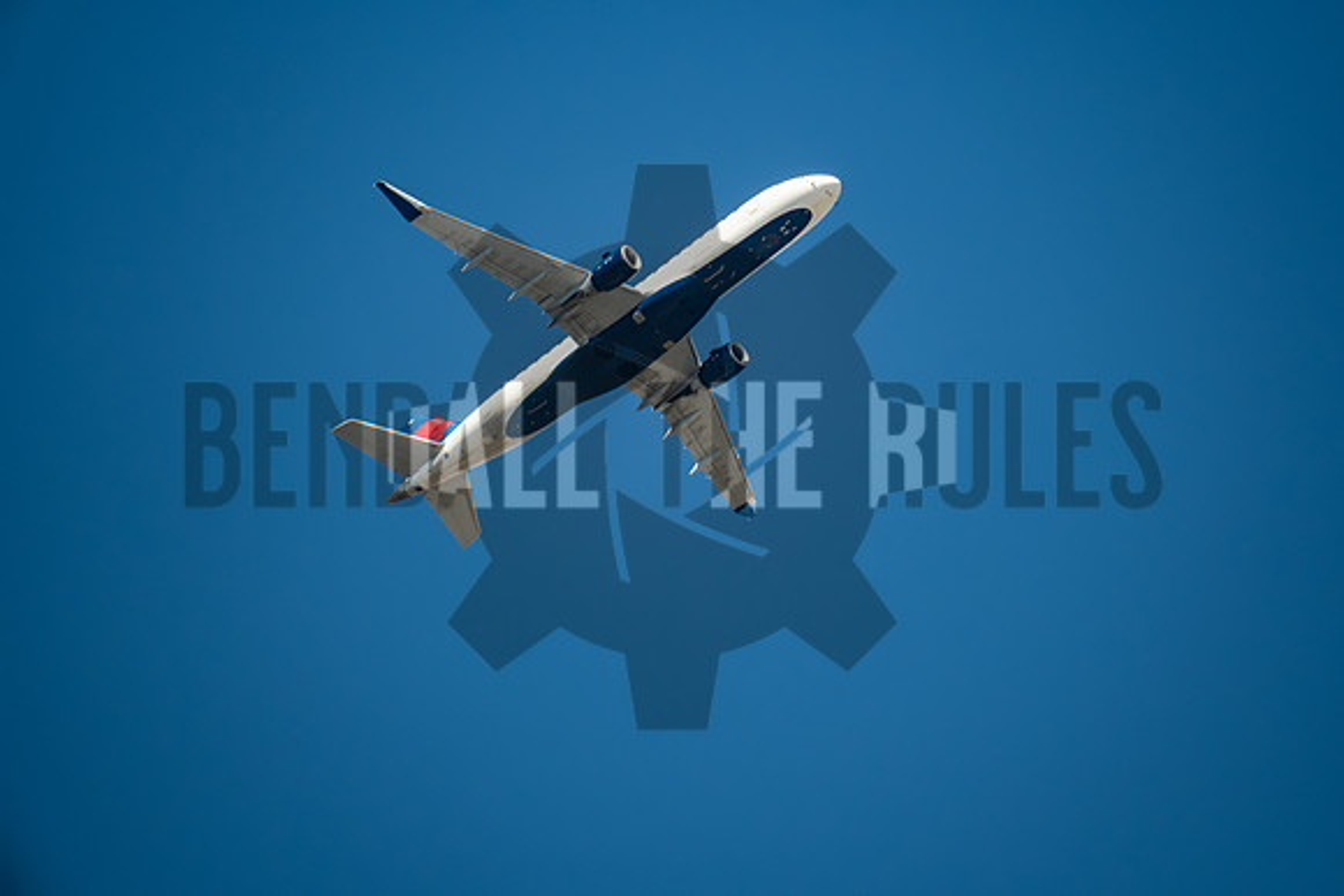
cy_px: 448
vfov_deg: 2.3
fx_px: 22404
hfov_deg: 3.4
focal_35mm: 600
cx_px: 672
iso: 640
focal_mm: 400
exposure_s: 1/1000
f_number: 5.6
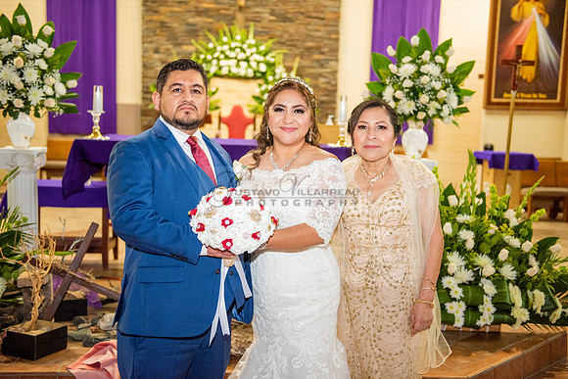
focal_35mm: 45
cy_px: 190
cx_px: 284
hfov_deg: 43.6
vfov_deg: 29.9
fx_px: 710
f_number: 2.8
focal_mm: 45
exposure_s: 1/160
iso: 2000
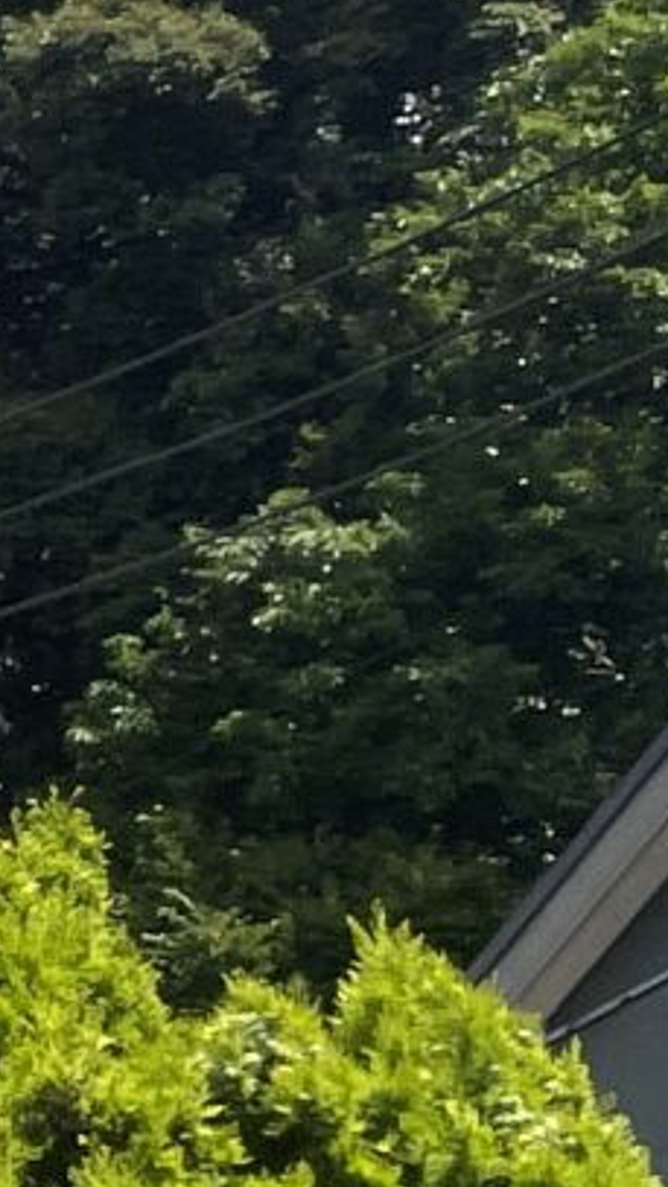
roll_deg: -2.0
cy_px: 773
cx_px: -2792
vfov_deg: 12.1
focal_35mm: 178
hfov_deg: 5.2
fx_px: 5604
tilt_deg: +23.3
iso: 32
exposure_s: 1/3610
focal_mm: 4.2
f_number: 1.6
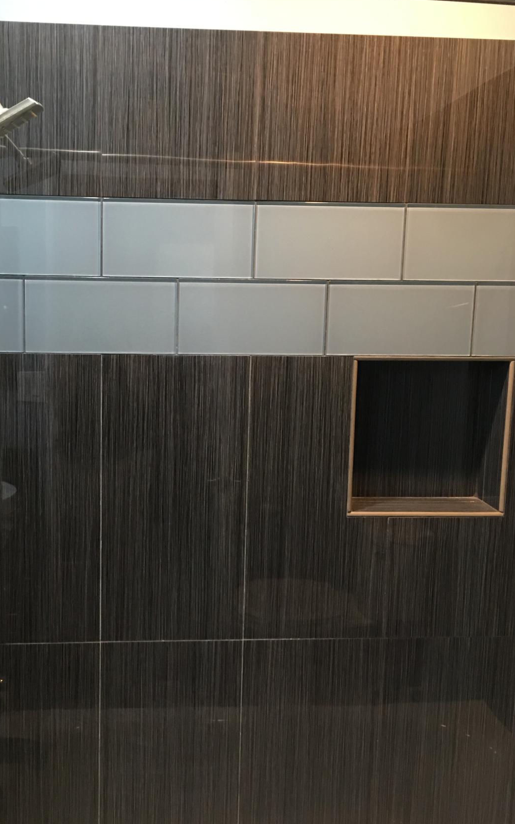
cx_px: 163
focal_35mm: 37
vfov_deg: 52.7
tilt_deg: -6.1
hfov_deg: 34.1
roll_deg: -1.3
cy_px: 410
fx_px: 831
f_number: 2.2
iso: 80
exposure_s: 1/15
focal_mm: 4.15
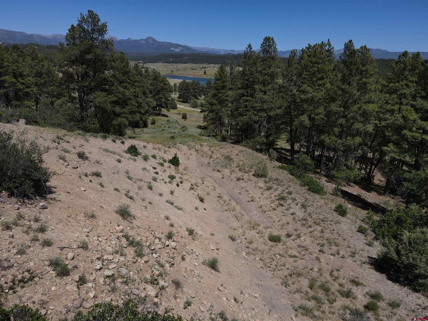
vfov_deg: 56.8
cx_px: 214
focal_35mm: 24
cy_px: 160
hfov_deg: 71.6
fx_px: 297
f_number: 2.8
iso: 100
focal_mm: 4.5
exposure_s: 1/1600
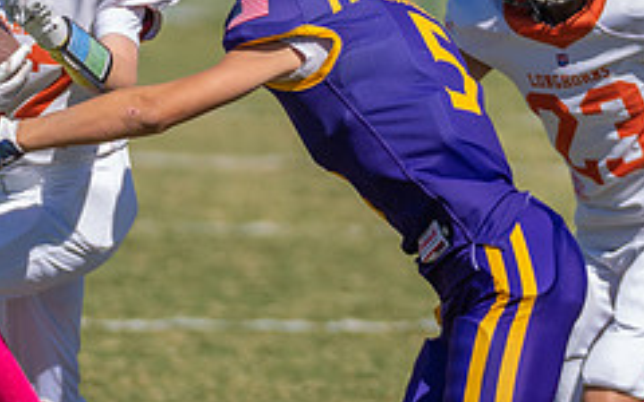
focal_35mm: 518
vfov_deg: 2.5
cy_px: 157
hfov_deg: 4.1
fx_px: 9091
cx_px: 227
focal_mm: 138
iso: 100
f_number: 2.8
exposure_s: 1/2000
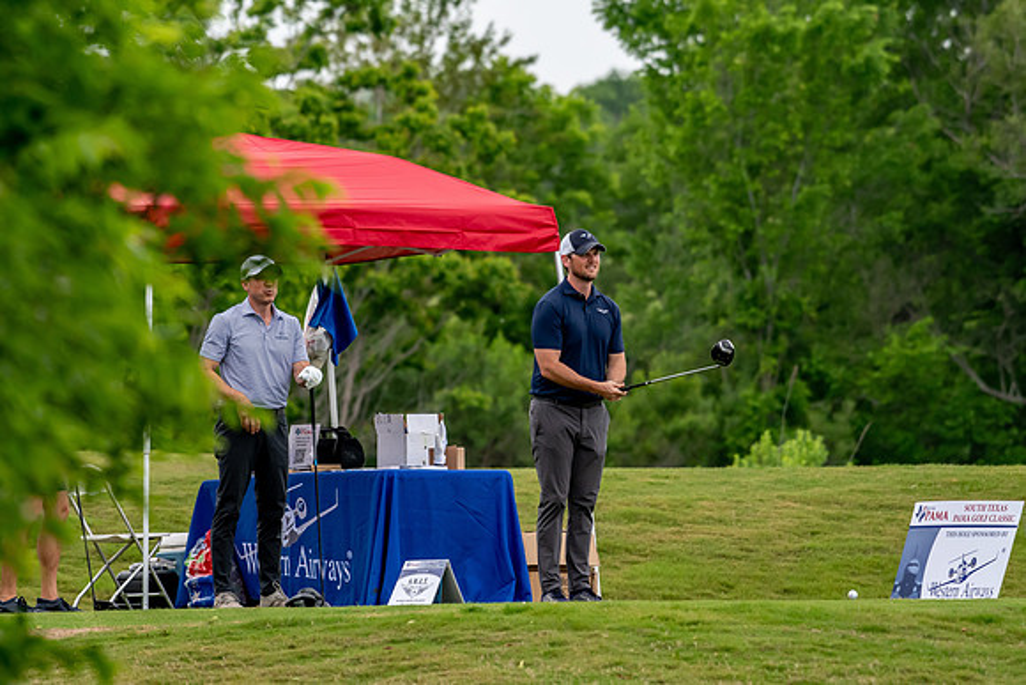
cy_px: 342
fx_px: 12400
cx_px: 513
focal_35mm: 435
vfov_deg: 3.2
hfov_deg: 4.7
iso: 1000
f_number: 5.6
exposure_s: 1/2000
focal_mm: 290
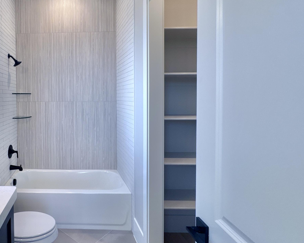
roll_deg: +0.2
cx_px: 63
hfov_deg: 66.3
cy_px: 101
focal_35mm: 23
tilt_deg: -0.9
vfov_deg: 60.5
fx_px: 207
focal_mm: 2.22
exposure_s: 1/60
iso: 64
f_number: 2.2
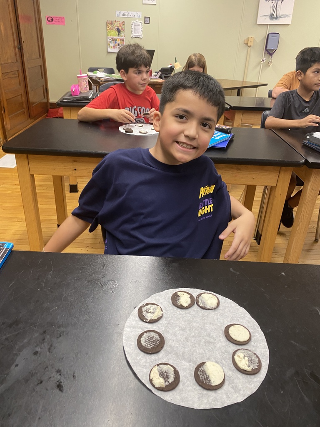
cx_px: 160
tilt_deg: -26.9
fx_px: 320
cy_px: 214
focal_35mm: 26
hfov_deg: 53.1
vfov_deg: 67.3
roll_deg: -2.0
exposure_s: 1/60
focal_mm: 4.25
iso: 160
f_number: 1.8
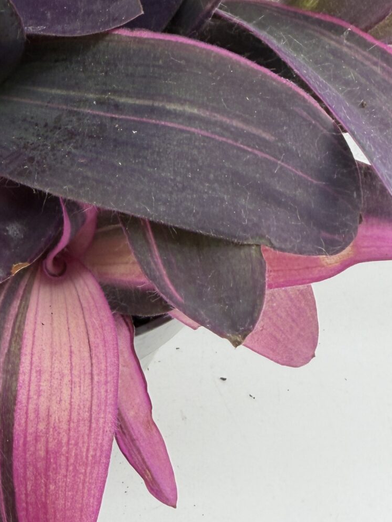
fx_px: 936
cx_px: -18
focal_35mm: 62
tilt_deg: -43.5
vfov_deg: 30.8
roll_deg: -5.7
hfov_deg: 22.5
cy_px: 143
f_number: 2.2
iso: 40
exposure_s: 1/137
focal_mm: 2.22
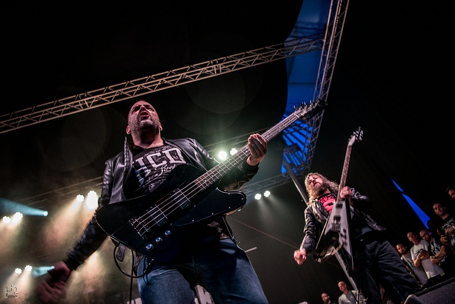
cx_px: 228
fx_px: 329
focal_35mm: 26
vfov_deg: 49.6
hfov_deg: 69.4
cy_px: 152
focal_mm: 26
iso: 800
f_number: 2.8
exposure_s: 1/100
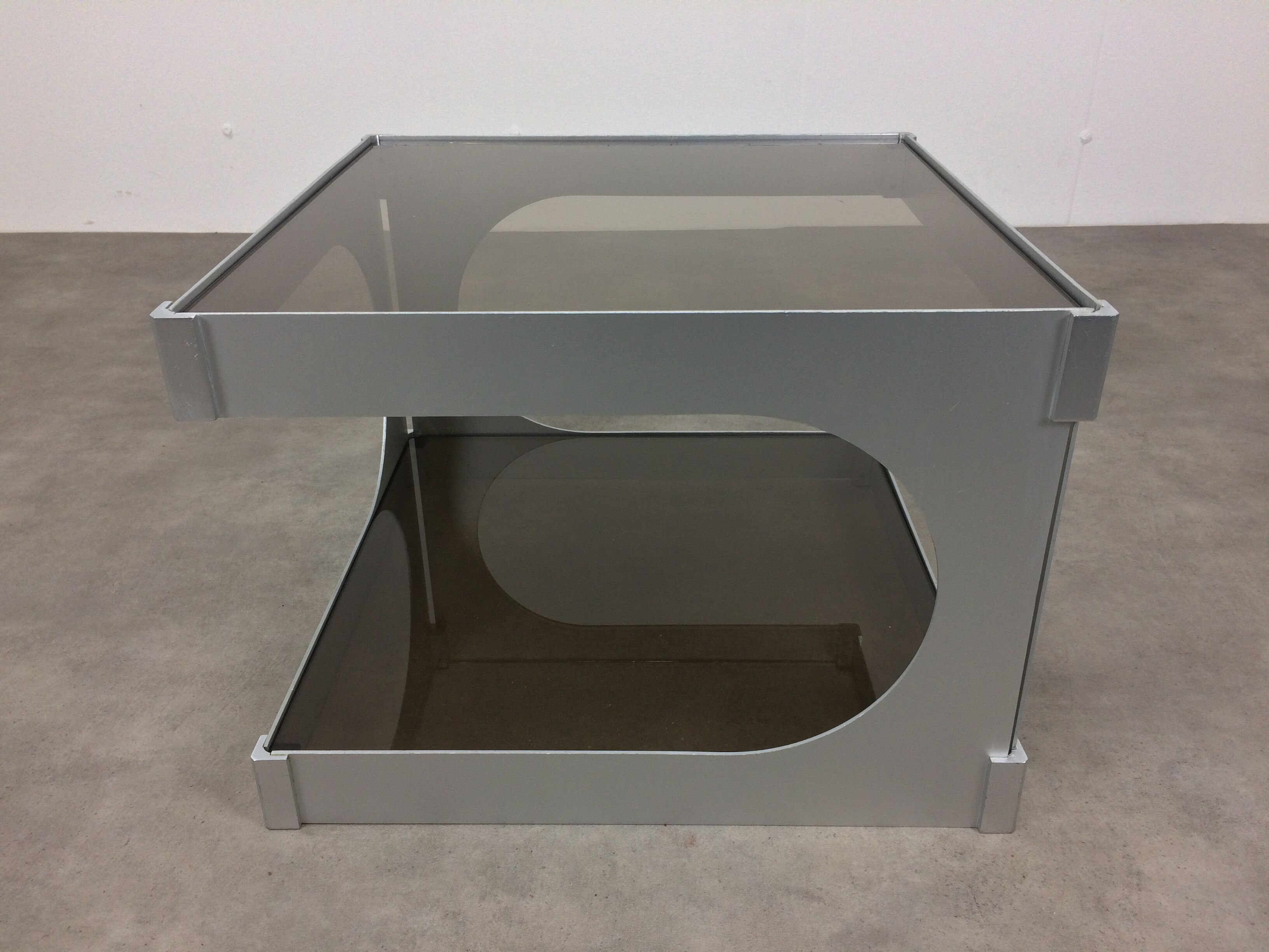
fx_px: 1063
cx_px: 634
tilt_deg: -27.3
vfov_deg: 48.2
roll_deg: -0.2
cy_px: 476
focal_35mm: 29
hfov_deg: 61.7
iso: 50
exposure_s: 1/33
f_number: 2.2
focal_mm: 4.15
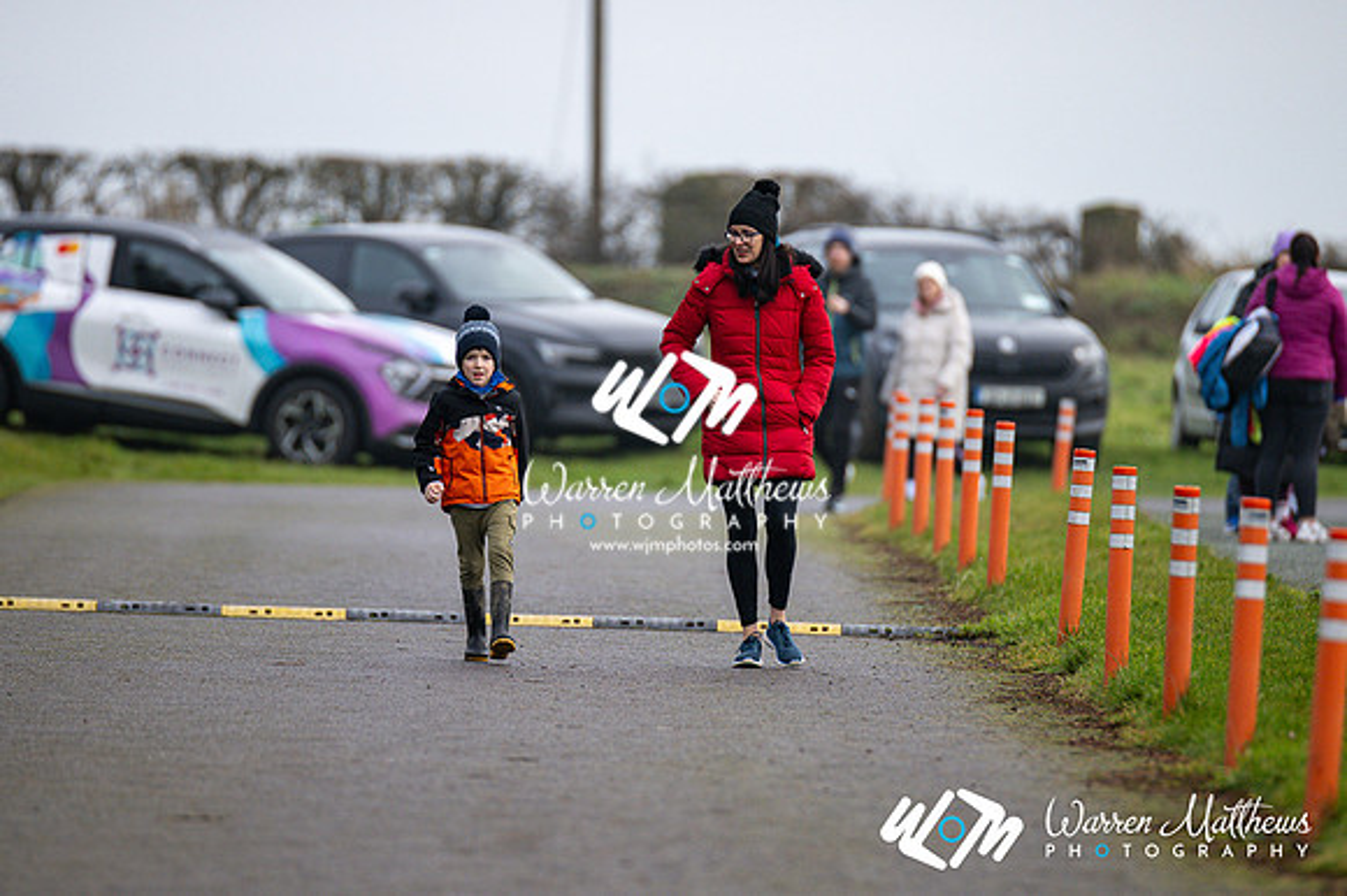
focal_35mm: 450
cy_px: 448
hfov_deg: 4.6
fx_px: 16827
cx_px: 674
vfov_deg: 3.1
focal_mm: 300
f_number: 2.8
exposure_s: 1/1600
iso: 450
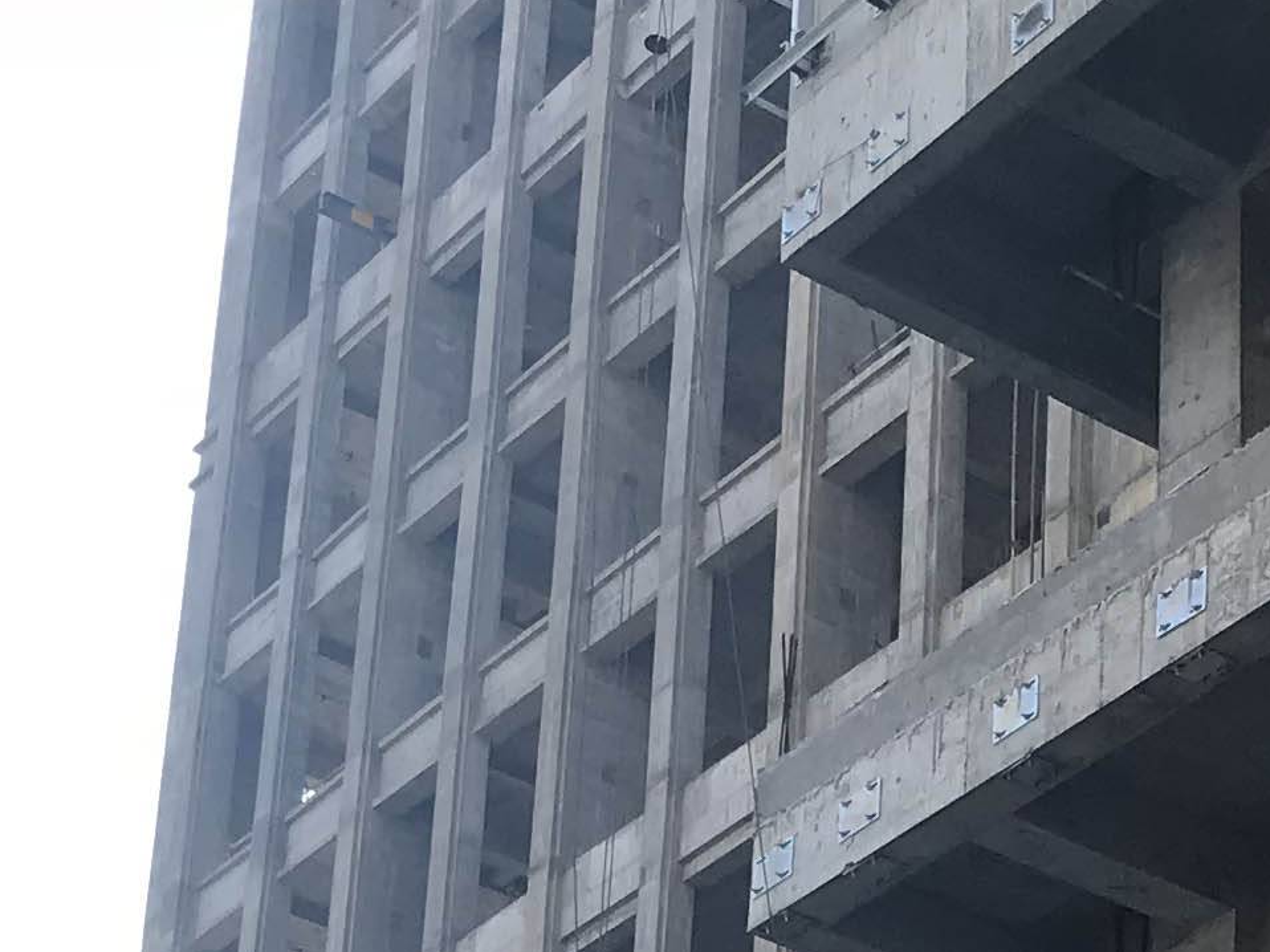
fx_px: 4401
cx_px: 1168
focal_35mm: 120
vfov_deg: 11.9
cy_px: 1307
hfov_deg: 16.2
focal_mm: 3.99
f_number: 1.8
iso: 20
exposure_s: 1/725
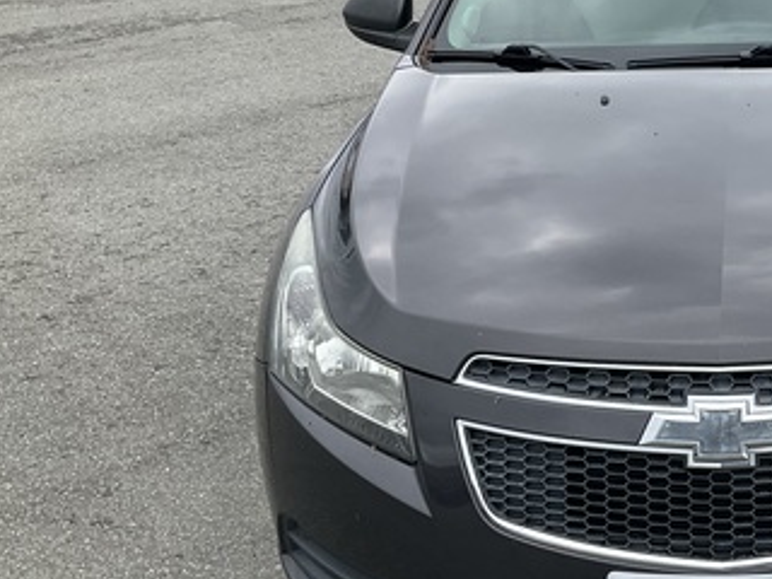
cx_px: 758
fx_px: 1294
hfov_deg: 31.0
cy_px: 258
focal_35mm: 58
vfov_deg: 25.2
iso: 25
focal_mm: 3
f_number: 1.8
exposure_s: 1/869
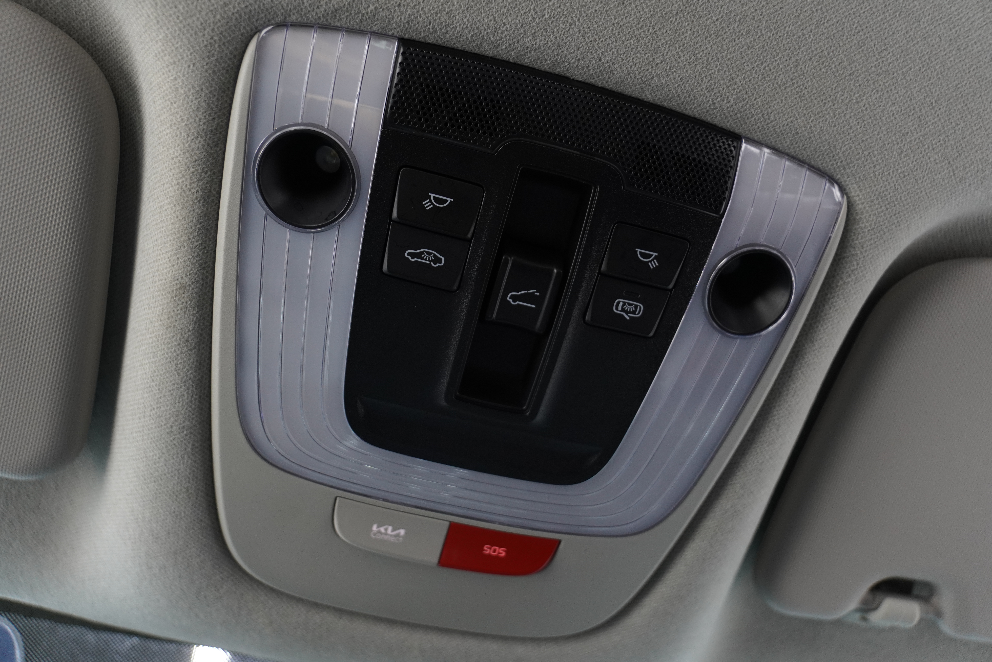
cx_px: 496
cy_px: 331
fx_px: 827
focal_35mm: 30
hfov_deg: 61.9
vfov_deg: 43.6
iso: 640
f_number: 2.8
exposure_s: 1/50
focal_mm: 20
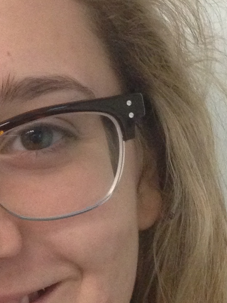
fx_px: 1120
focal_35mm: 128
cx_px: -2
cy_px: 199
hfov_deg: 11.5
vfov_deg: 15.4
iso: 320
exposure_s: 1/20
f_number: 2.4
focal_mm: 4.12
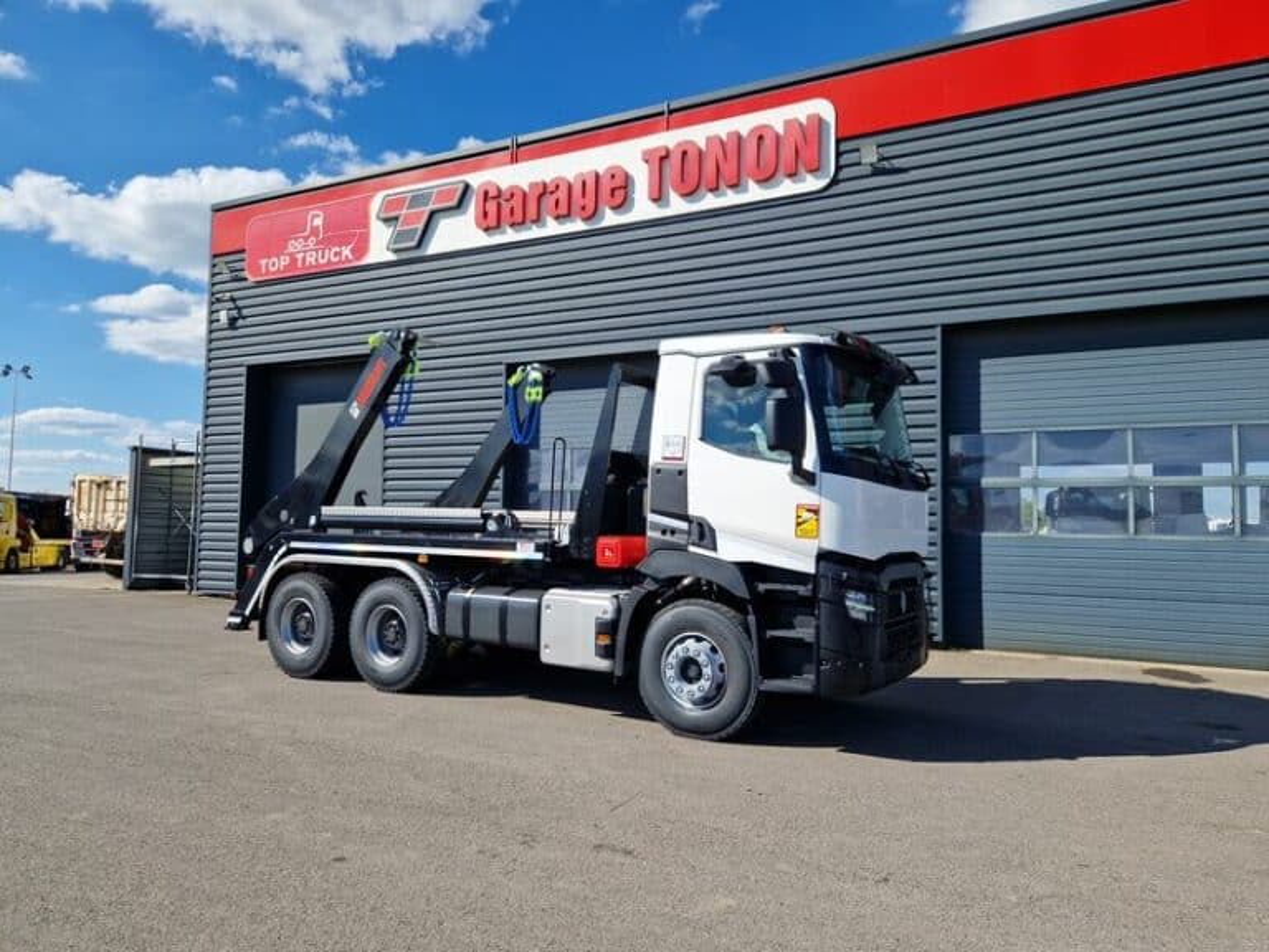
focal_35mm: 23
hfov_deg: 73.9
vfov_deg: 58.9
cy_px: 476
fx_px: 843
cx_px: 634
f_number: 1.8
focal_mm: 5.4
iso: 50
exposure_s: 1/14085
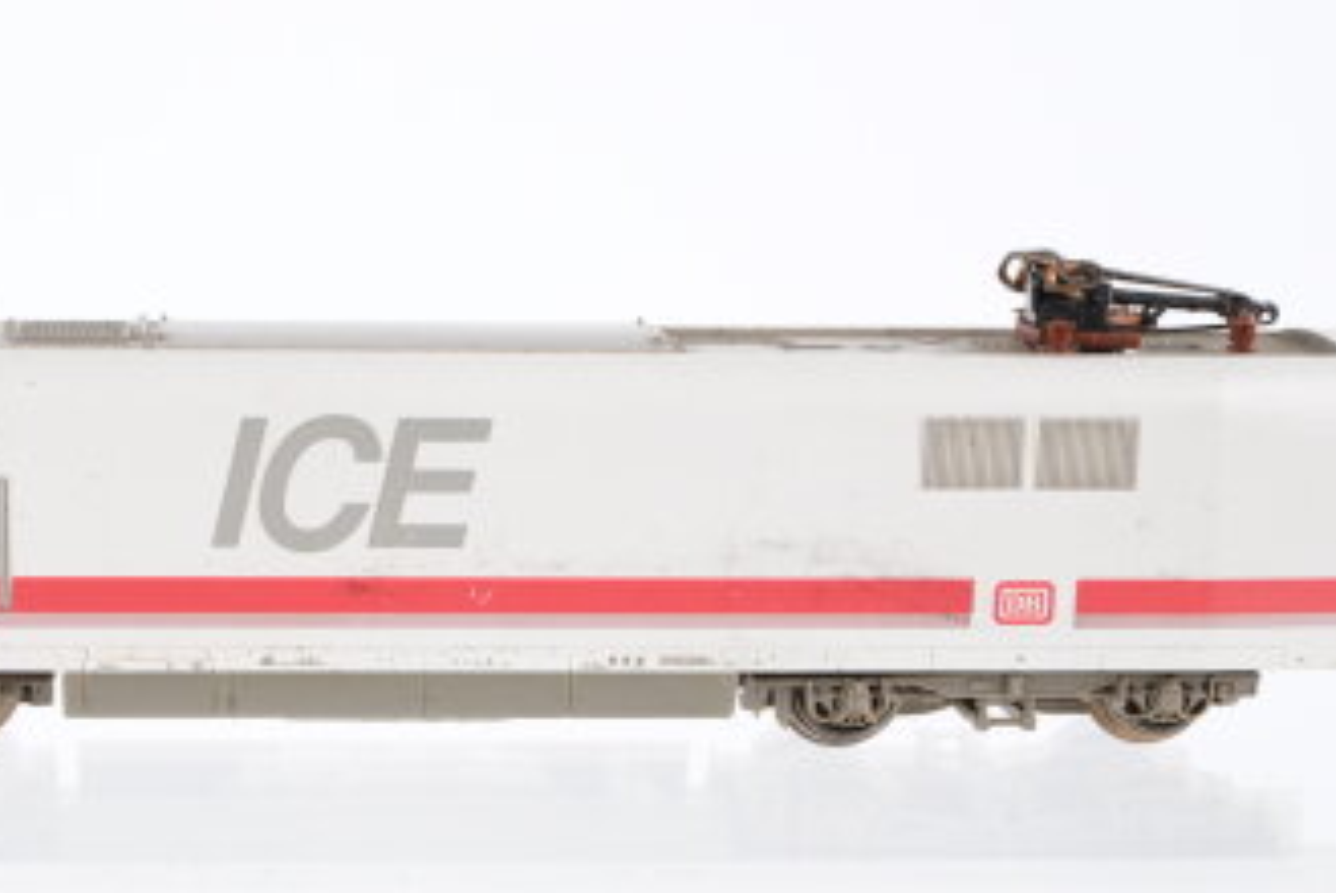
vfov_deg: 16.6
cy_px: 609
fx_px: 3046
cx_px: 345
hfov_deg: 24.5
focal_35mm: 82
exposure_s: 1/125
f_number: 8
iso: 400
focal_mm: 30
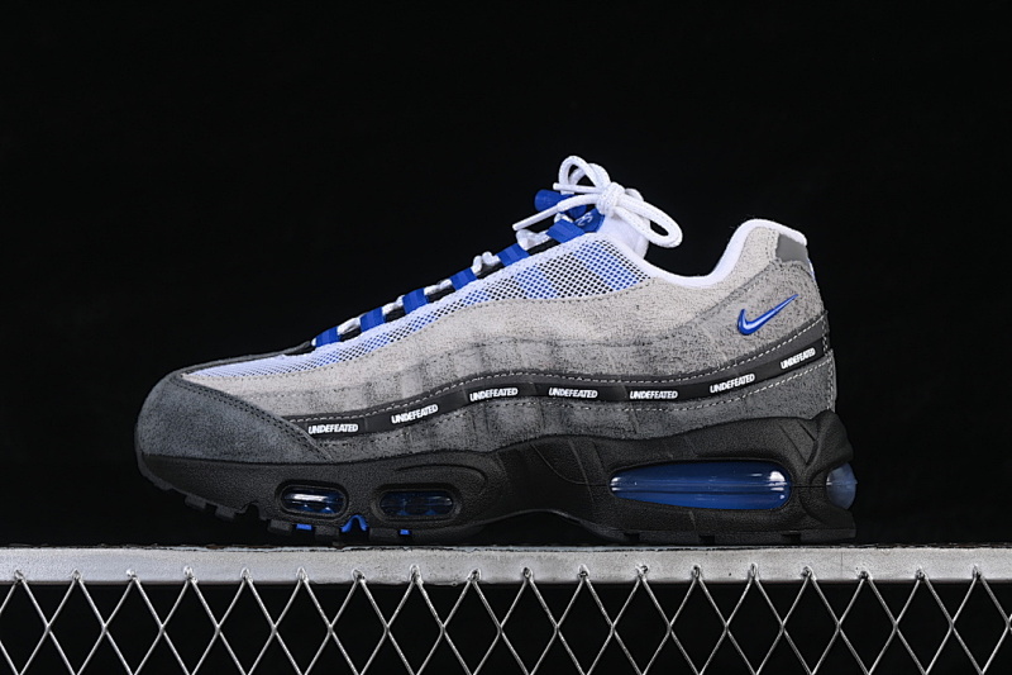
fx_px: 2108
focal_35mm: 75
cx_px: 506
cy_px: 338
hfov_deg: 27.0
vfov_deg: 18.2
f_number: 8
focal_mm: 50
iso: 160
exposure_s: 1/80
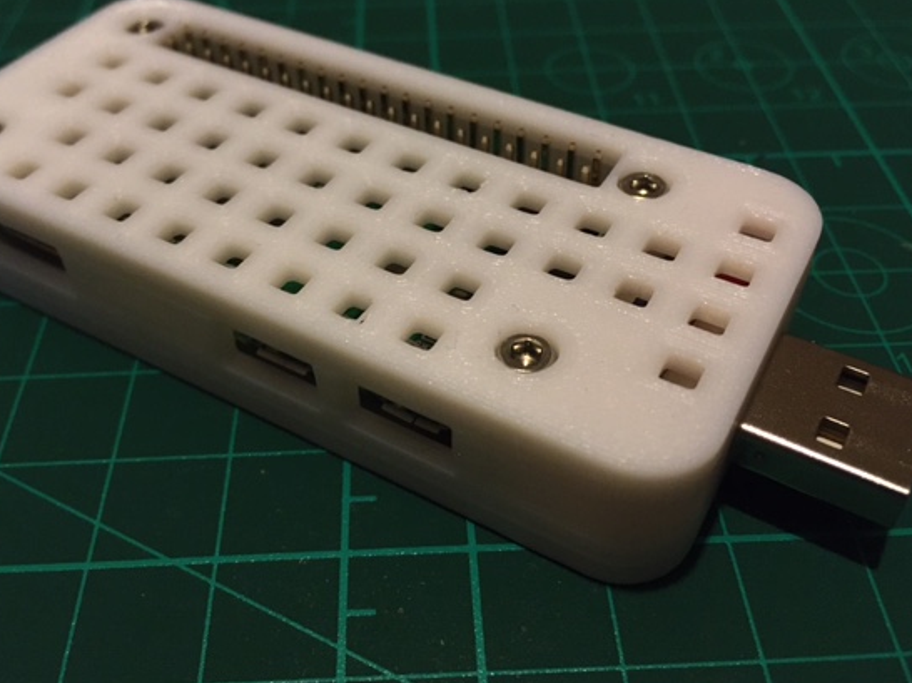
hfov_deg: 53.9
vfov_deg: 41.7
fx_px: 895
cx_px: 429
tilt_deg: -44.6
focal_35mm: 34
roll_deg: +1.6
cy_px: 311
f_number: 2.2
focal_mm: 4.15
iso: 250
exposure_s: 1/25
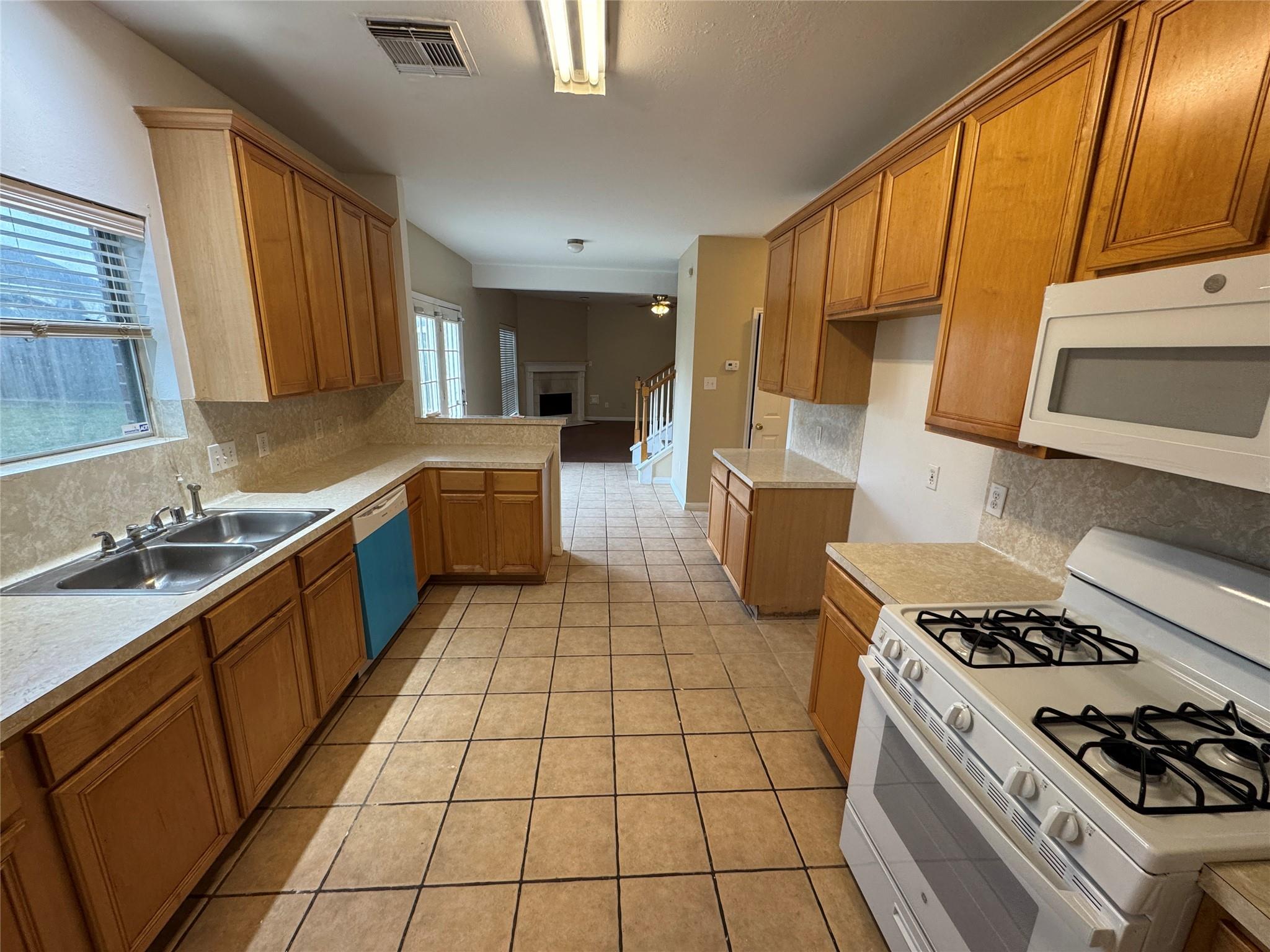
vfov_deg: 85.7
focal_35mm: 14
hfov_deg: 102.1
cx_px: 635
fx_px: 514
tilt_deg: -13.6
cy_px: 476
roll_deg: -1.7
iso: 200
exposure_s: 1/60
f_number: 2.2
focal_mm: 2.22
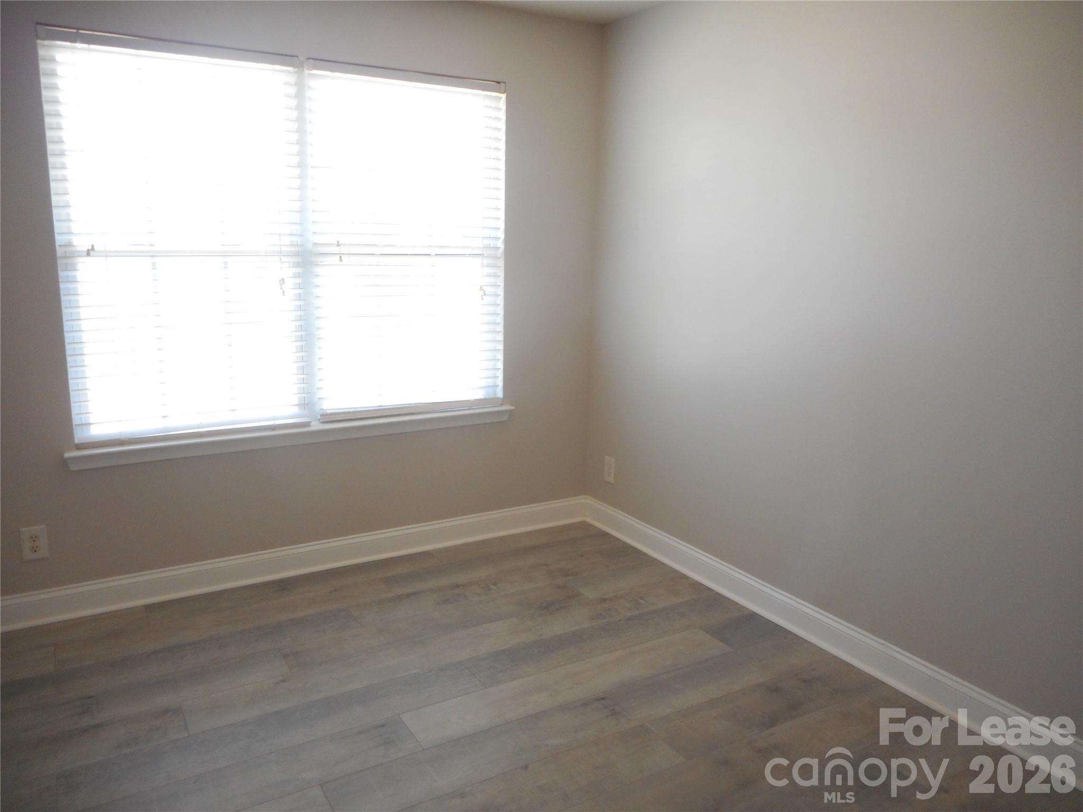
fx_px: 782
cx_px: 542
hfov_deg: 69.4
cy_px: 406
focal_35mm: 25
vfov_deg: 54.9
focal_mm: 4.5
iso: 180
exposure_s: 1/30
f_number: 3.7
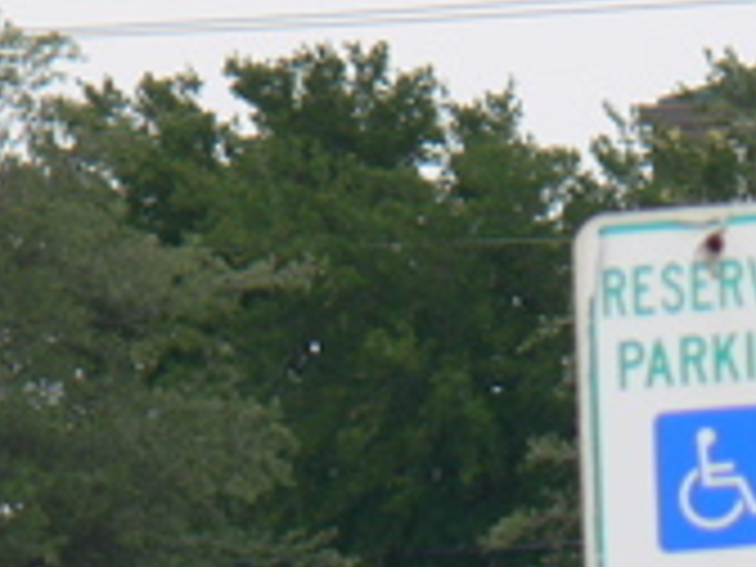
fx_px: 34943
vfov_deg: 0.9
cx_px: 824
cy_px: 824
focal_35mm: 1600
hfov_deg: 1.2
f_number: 5.6
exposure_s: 1/160
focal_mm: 88.8
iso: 80
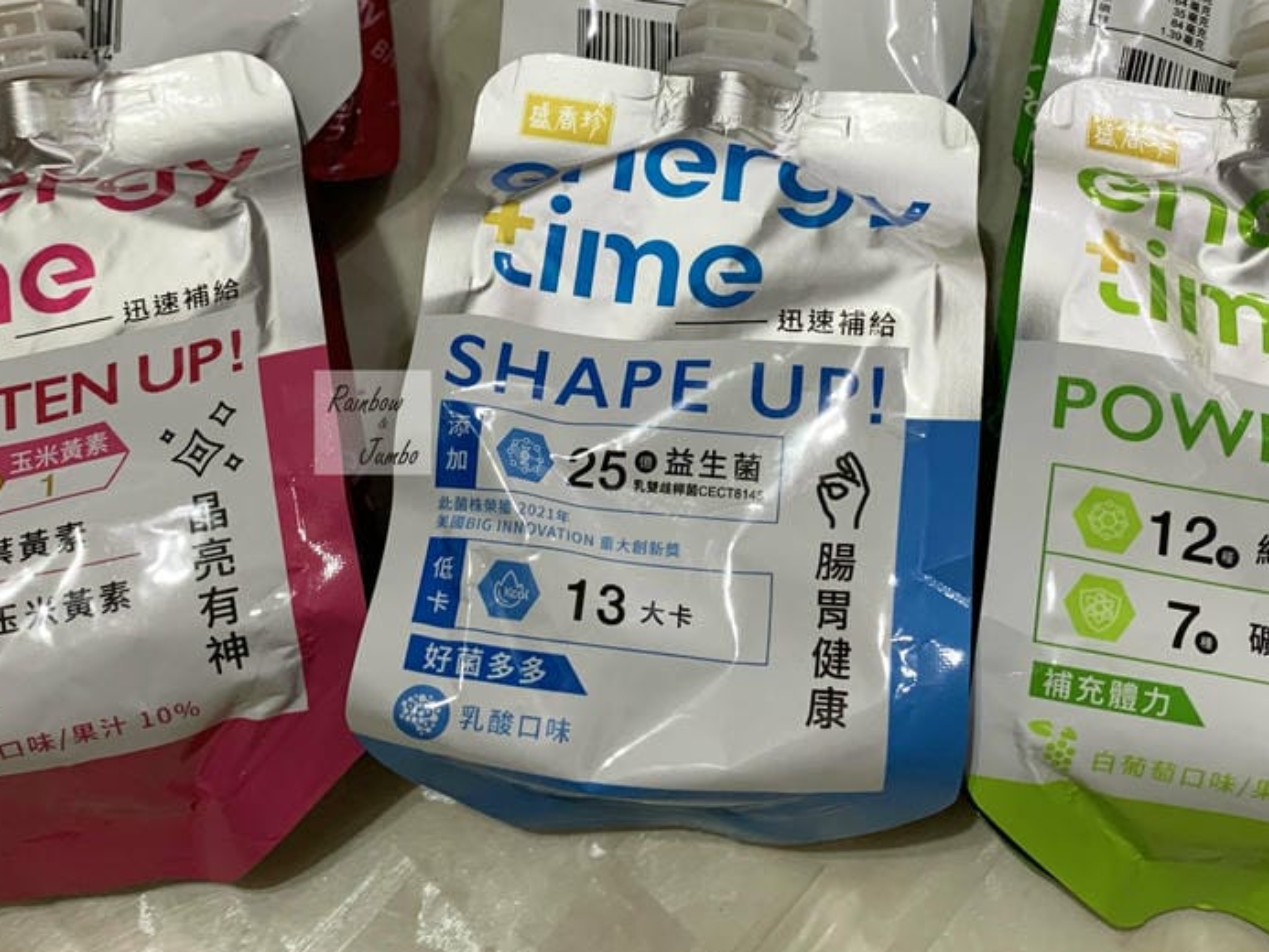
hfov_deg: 42.0
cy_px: 251
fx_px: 1650
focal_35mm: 45
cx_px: 705
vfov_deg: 31.7
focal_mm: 4.25
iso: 160
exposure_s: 1/60
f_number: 1.8
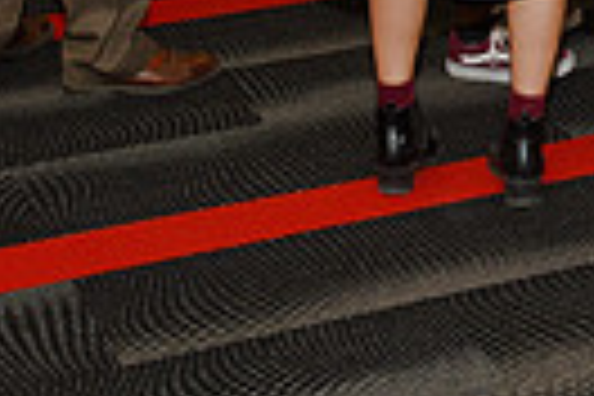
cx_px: 675
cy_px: -425
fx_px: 2244
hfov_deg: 14.7
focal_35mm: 136
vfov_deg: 9.4
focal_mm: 31
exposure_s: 1/60
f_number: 5
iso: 200
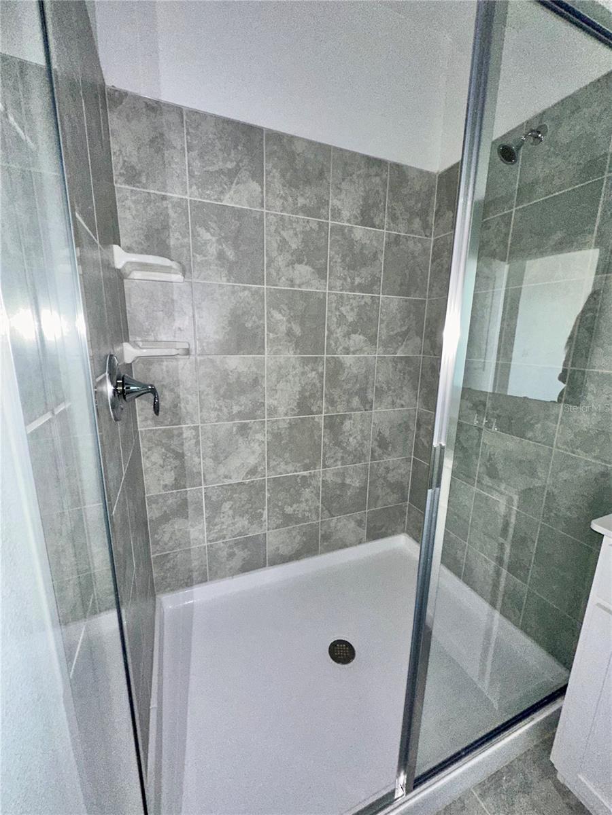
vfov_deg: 102.1
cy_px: 408
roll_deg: -1.1
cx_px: 306
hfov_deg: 85.7
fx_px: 330
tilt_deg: -12.5
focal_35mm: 14
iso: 200
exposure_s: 1/60
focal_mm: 2.22
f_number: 2.2
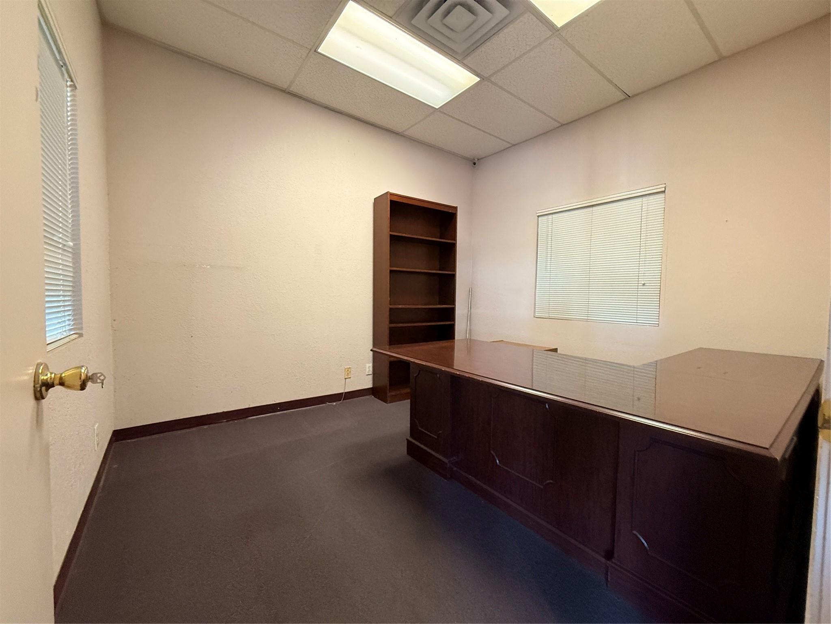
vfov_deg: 85.7
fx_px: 336
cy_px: 312
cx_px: 416
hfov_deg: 102.1
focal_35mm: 14
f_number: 2.2
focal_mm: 2.22
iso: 400
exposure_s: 1/60
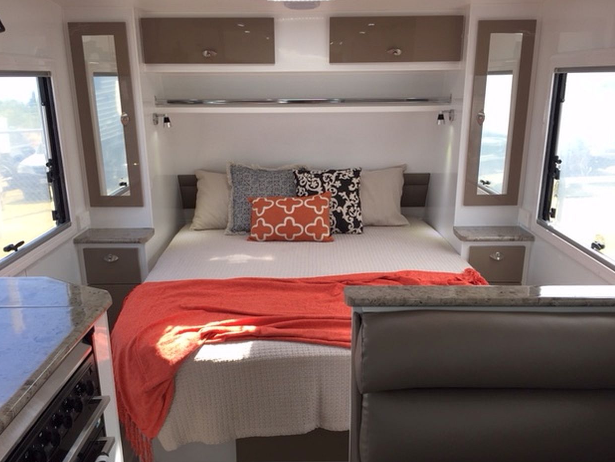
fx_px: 533
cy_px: 237
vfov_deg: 46.8
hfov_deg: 60.0
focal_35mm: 30
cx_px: 306
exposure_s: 1/117
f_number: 2.2
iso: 32
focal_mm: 4.15
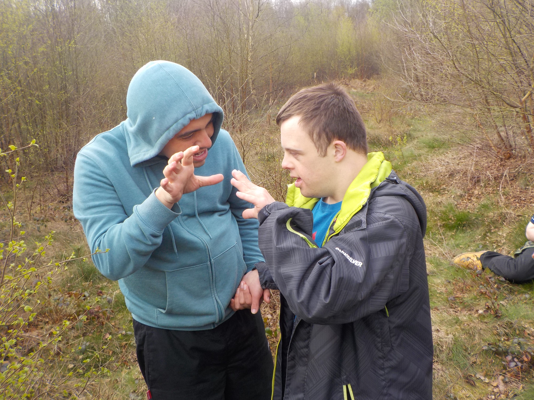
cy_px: 200
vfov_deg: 46.8
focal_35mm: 30
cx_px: 267
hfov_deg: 60.0
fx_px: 463
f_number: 3.3
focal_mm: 4.1
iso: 125
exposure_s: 1/250
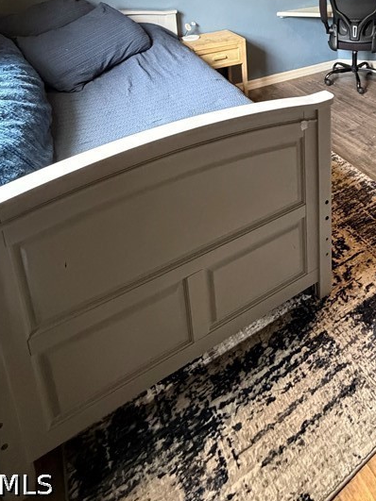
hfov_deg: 48.6
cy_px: 24
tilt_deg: -12.8
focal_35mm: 27
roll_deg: +0.4
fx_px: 391
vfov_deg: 54.2
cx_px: 298
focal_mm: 2.22
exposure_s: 1/60
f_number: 2.2
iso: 640
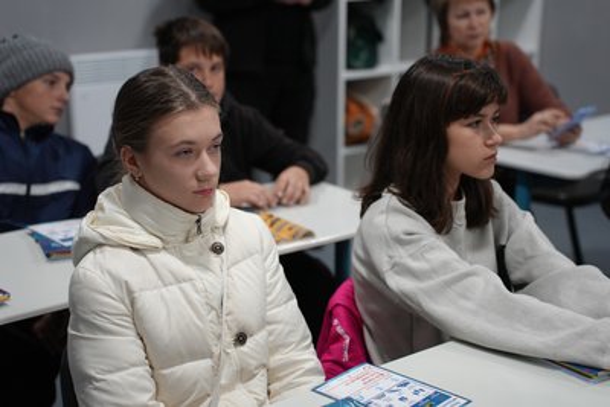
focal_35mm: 66
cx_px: 305
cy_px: 204
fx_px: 1119
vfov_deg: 20.6
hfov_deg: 30.5
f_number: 2.8
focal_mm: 66
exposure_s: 1/160
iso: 1250
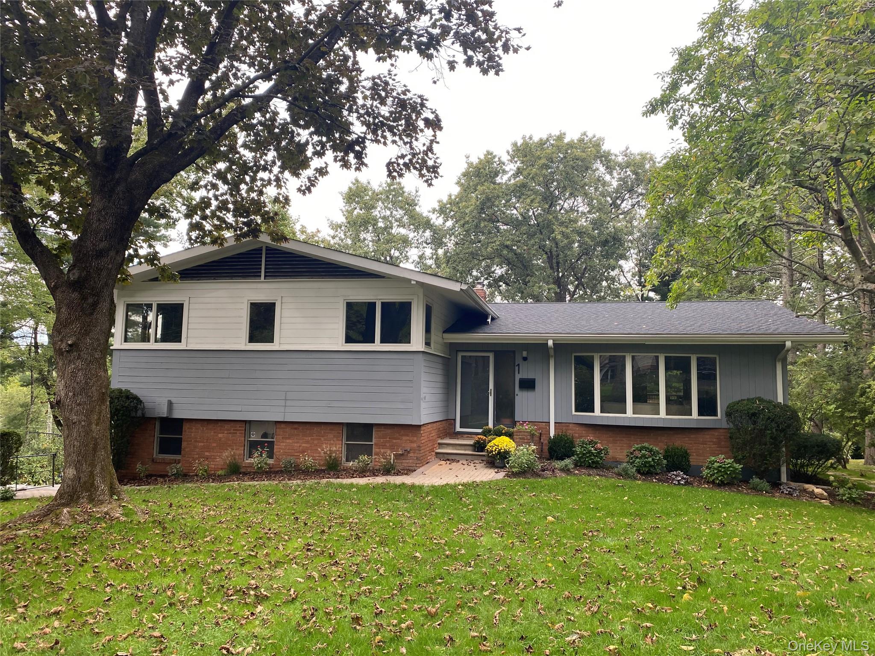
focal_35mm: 26
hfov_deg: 67.3
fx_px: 657
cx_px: 438
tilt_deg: +6.5
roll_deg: -2.3
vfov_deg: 53.1
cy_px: 328
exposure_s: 1/147
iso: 32
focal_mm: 4.25
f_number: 1.8
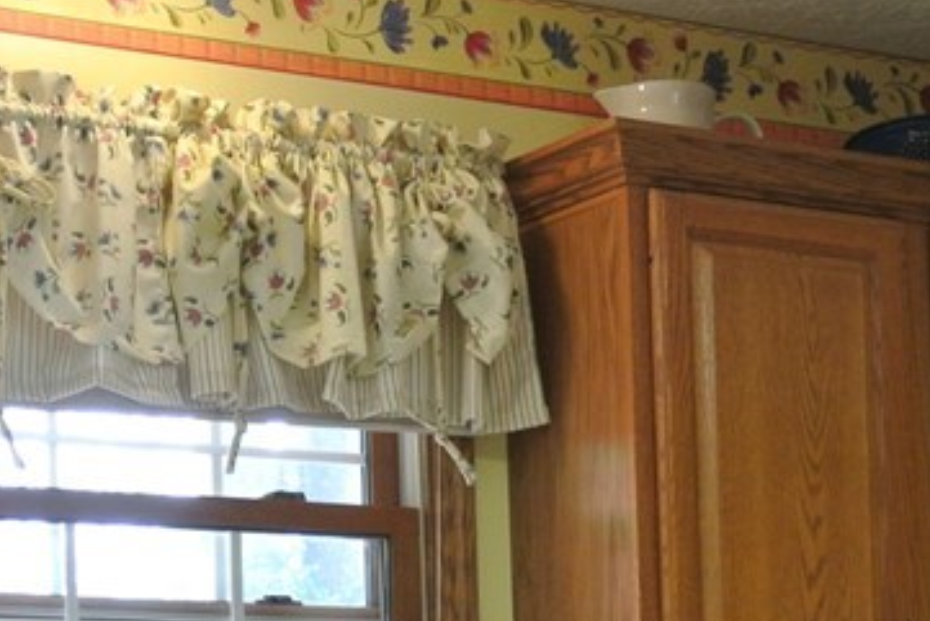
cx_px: 483
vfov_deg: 11.3
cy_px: 871
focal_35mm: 117
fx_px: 3024
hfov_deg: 17.5
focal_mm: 14.5
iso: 450
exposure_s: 1/60
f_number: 4
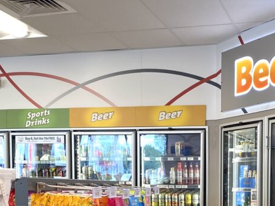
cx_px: 189
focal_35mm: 68
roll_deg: -0.3
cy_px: 225
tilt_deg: -4.0
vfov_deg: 20.6
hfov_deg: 28.3
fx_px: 540
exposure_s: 1/121
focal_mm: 4.25
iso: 100
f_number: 1.8
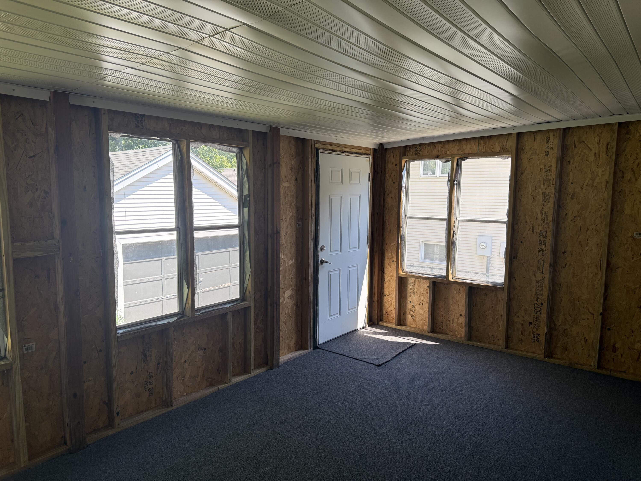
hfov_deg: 71.6
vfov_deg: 56.8
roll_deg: -0.9
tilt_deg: -6.2
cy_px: 240
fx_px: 444
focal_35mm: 24
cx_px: 320
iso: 100
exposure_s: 1/504
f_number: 1.78
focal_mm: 6.76
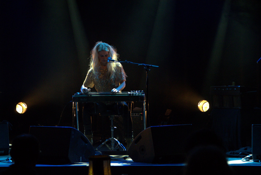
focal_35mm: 75
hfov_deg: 27.0
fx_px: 544
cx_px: 130
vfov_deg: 18.2
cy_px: 88
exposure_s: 1/125
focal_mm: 50
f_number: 2.8
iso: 3200
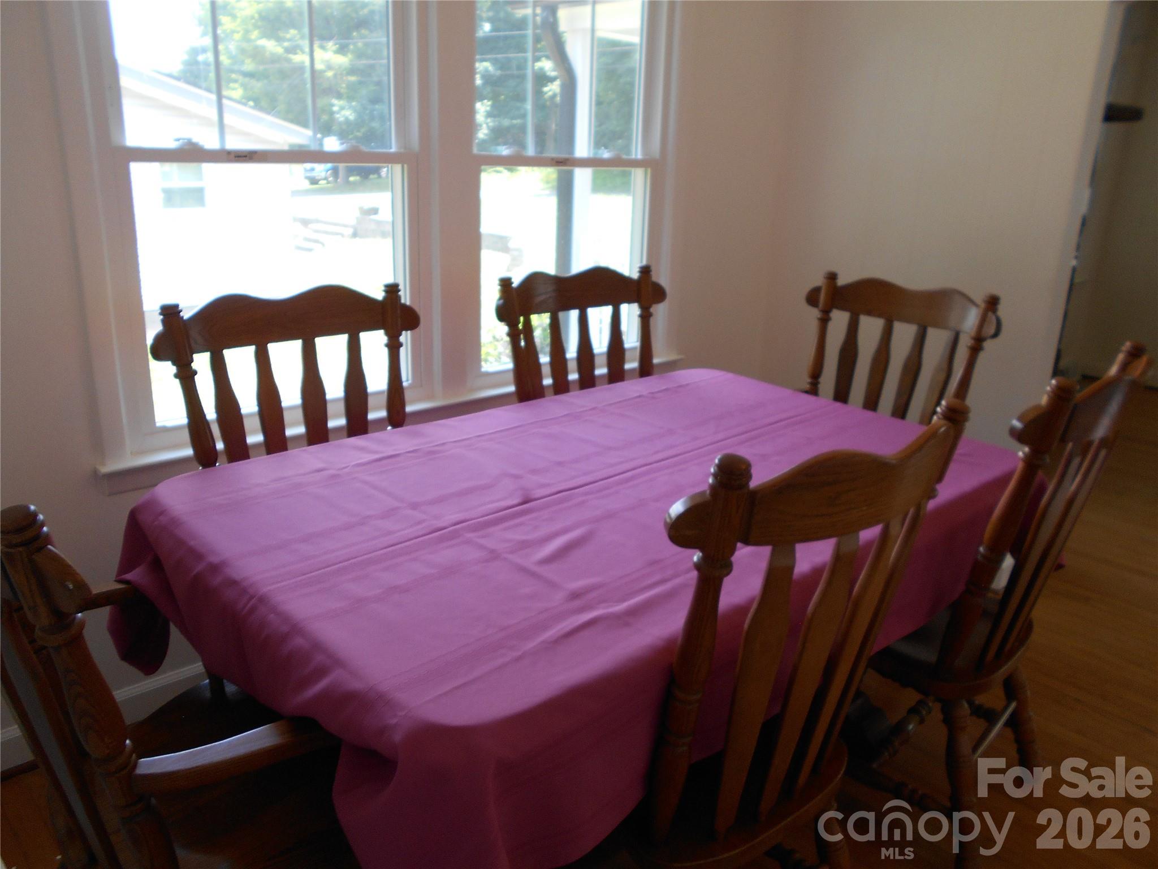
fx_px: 870
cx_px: 579
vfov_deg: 53.1
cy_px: 434
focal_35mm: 26
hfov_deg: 67.3
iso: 100
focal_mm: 4.6
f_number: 3.2
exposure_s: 1/30
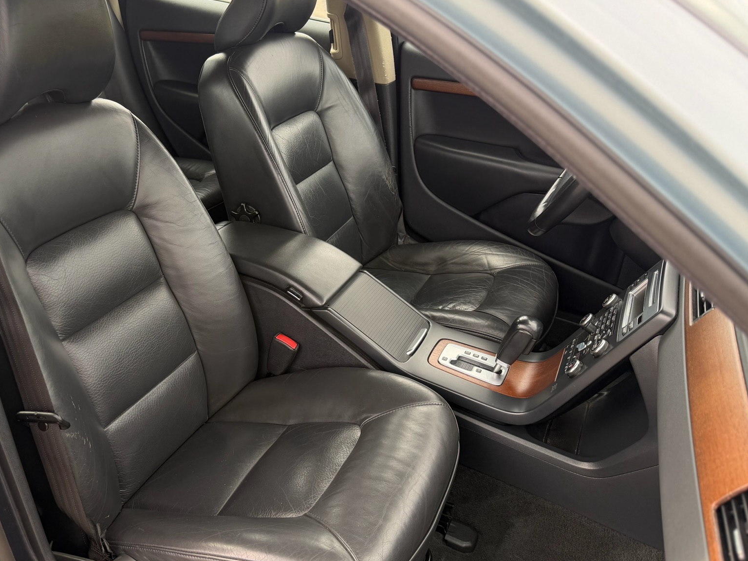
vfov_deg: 44.1
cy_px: 293
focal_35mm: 32
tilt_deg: -30.4
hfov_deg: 55.8
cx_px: 262
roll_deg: -2.6
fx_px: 691
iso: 80
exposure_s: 1/187
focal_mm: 6.76
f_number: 1.78
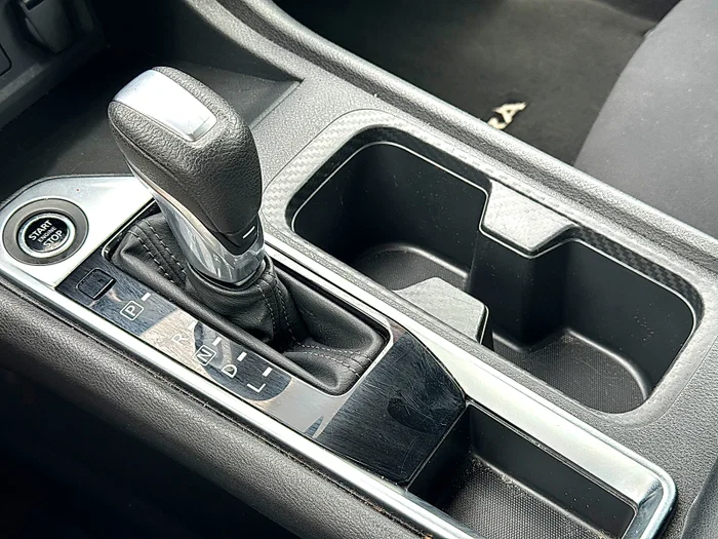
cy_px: 270
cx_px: 359
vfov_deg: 30.3
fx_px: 996
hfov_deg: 39.7
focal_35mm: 48
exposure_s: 1/179
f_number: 1.78
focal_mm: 6.86
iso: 50
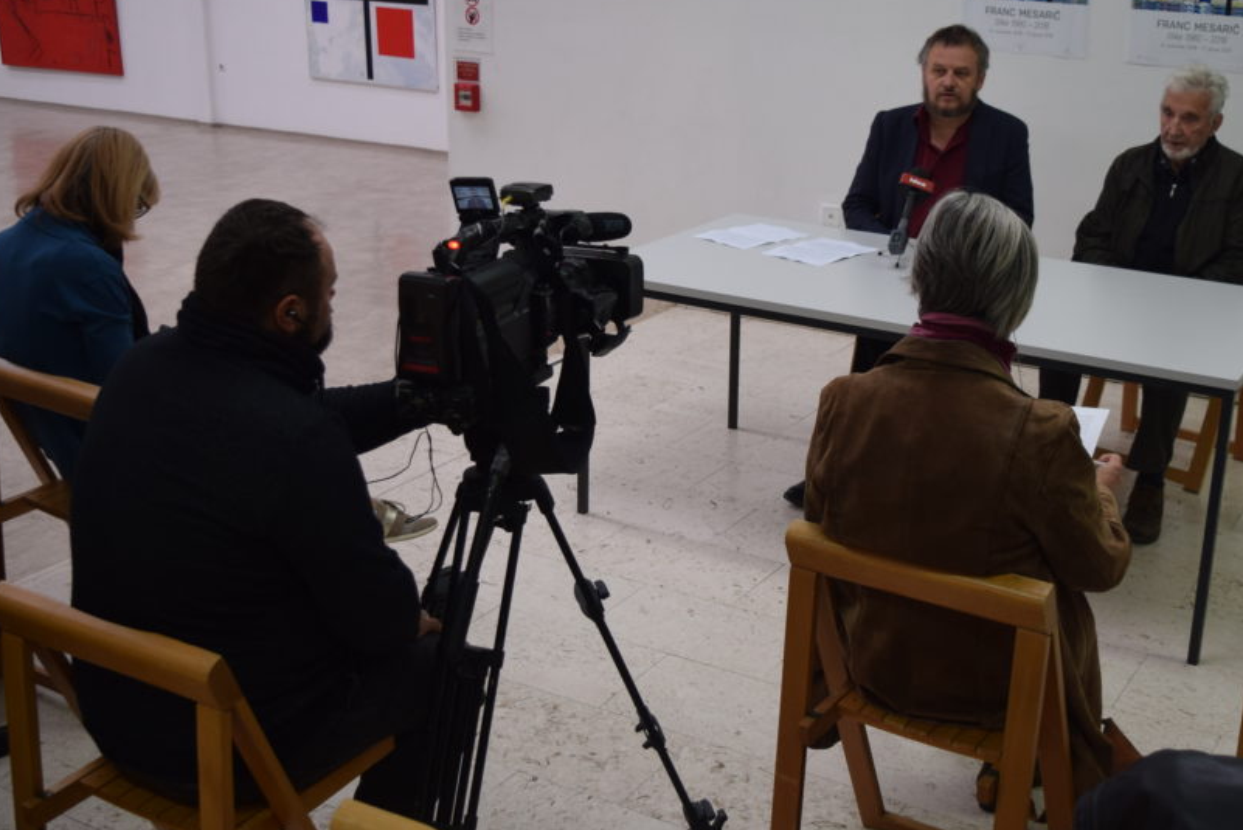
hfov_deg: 42.4
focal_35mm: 46
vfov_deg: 29.3
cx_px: 774
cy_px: 420
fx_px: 1589
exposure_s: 1/60
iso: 400
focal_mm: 24
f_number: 4
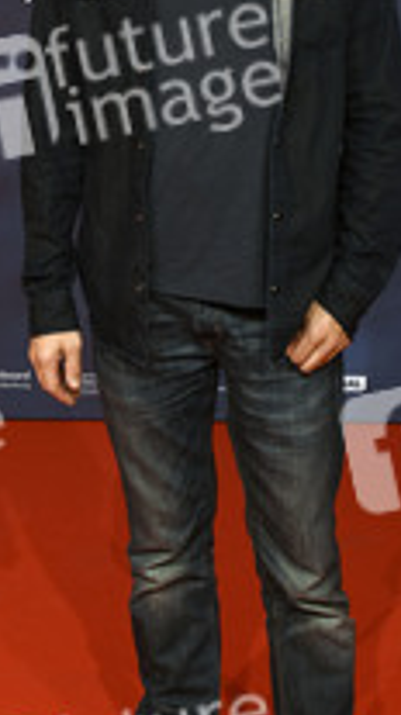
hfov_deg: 15.3
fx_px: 1498
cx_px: 204
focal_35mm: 79
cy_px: 259
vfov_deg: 26.8
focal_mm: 26
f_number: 6.3
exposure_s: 1/100
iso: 500
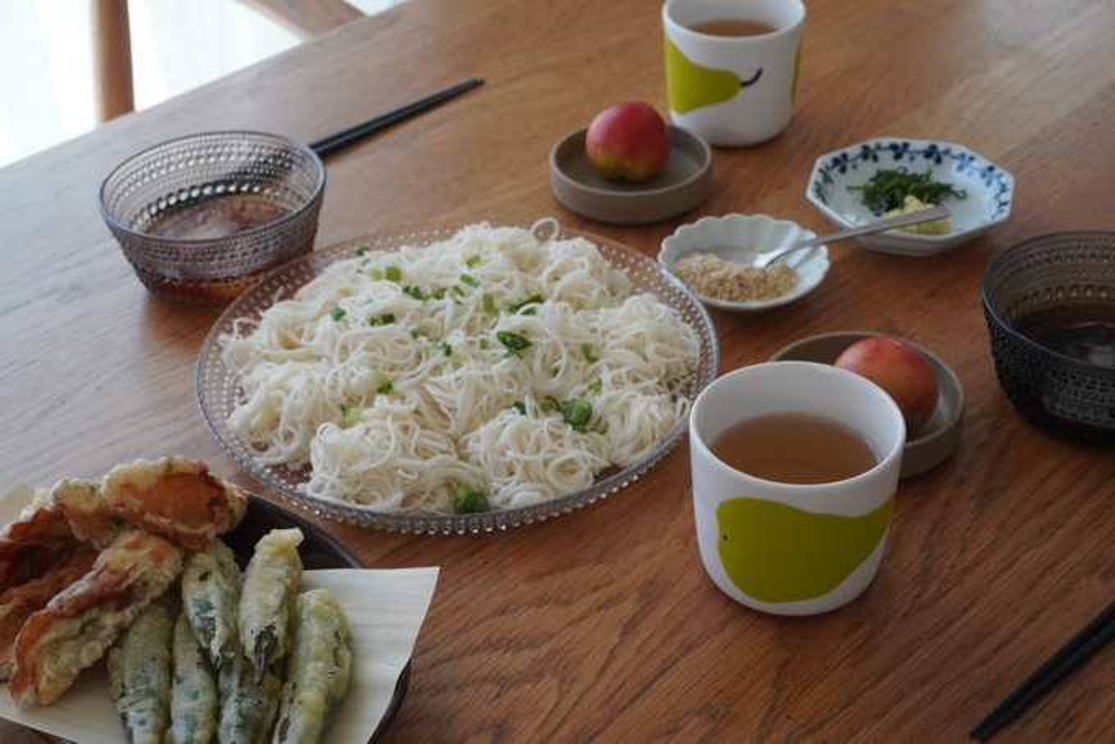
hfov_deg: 38.9
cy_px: 372
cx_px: 558
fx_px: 1580
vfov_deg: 26.5
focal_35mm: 51
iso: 1600
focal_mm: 34
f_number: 11
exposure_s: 1/60
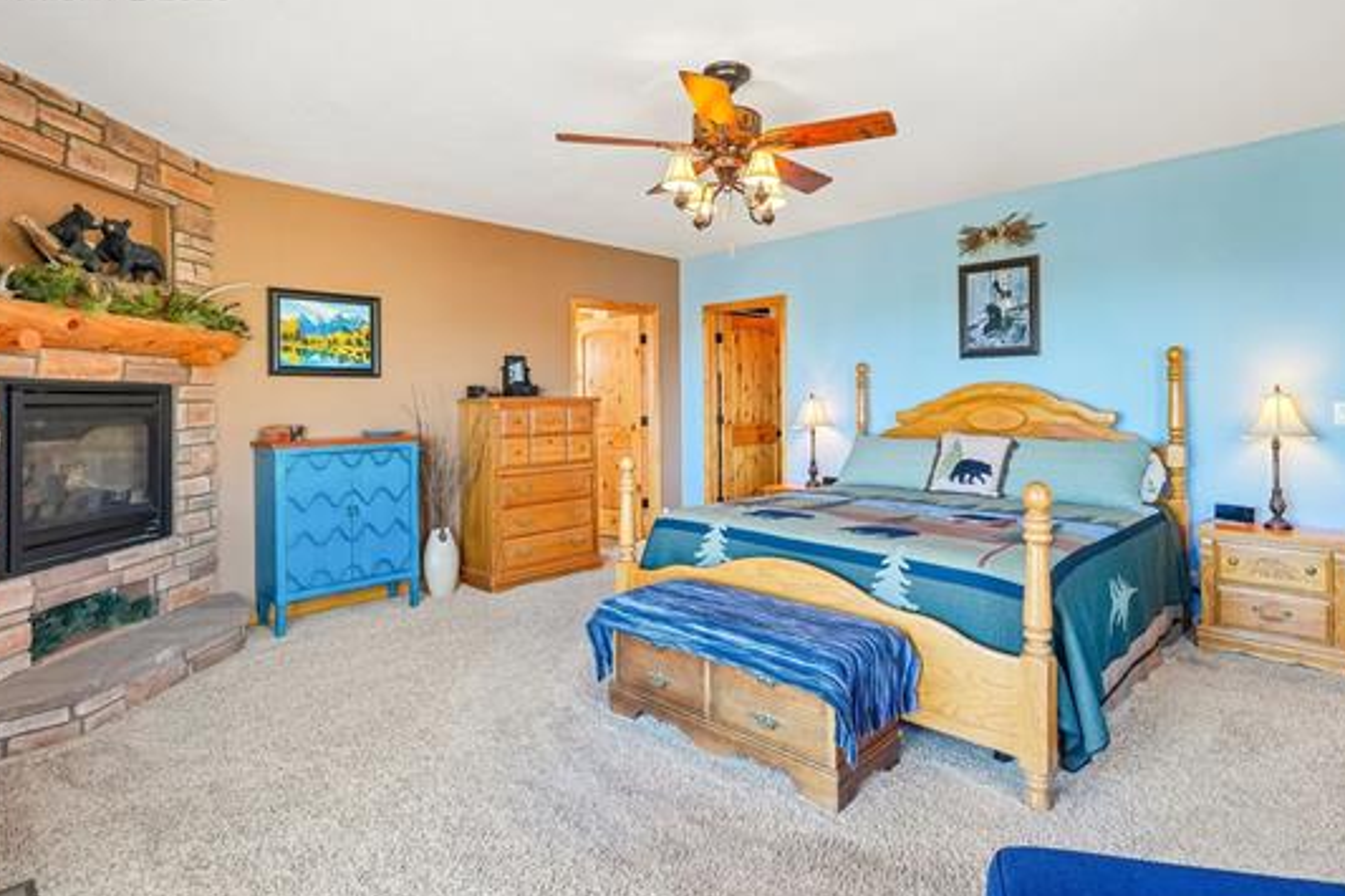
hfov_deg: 87.5
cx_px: 734
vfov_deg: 65.1
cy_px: 396
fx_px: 699
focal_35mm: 19
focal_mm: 10.4
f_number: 8
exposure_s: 1/13
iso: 800
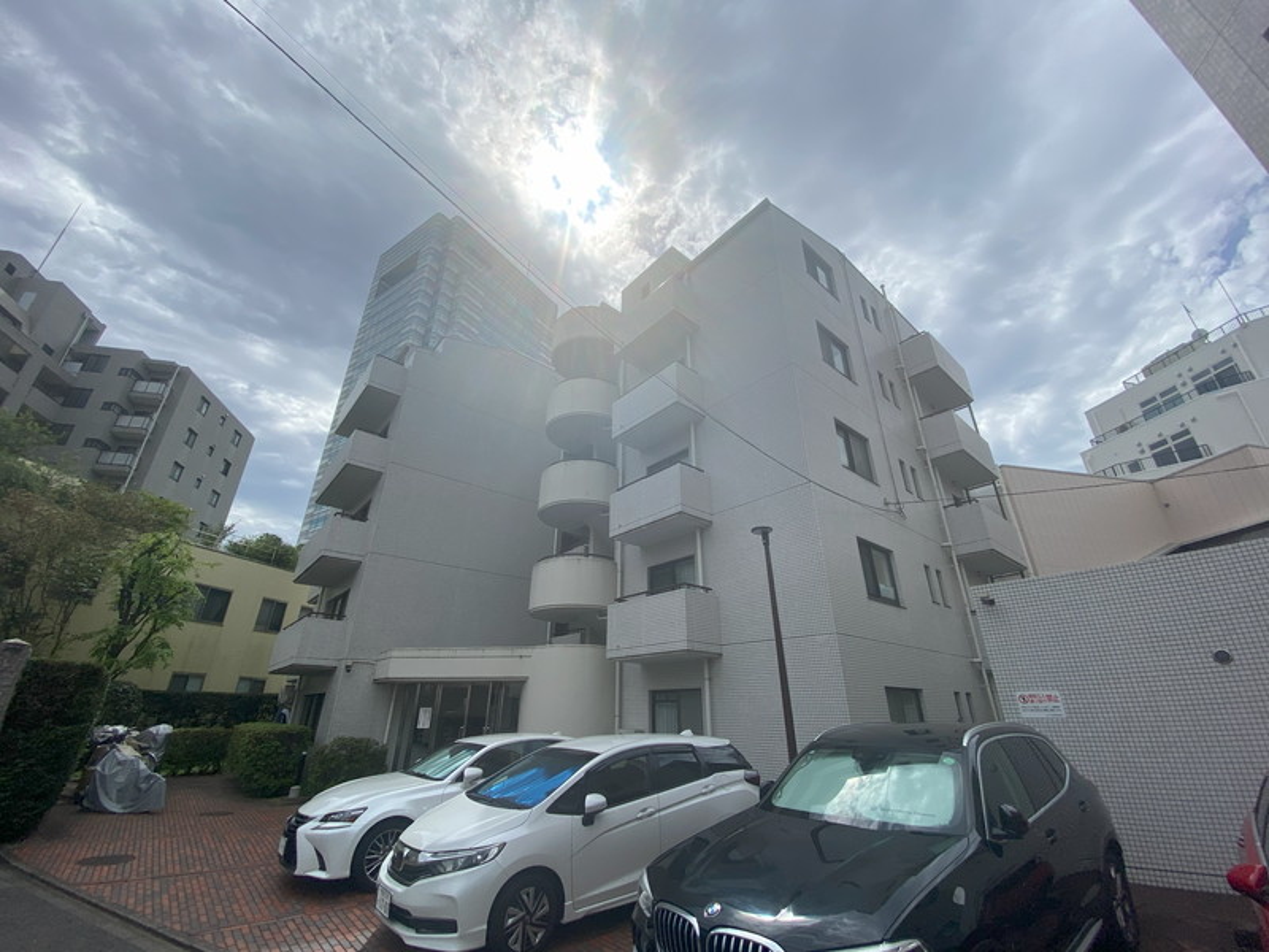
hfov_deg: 106.2
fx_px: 477
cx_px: 634
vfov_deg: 89.9
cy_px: 476
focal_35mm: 13
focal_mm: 1.54
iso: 25
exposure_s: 1/2994
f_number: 2.4
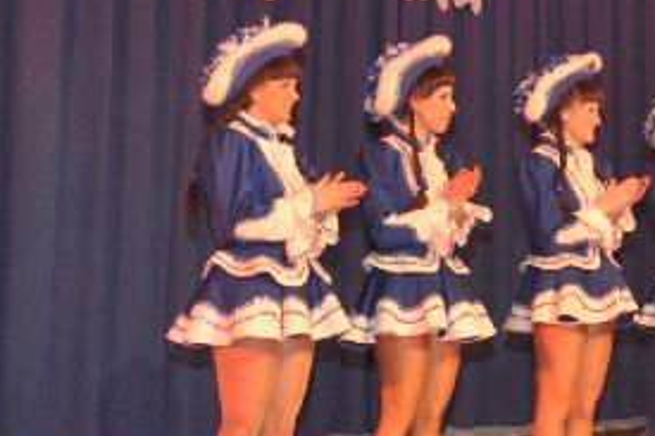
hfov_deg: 20.5
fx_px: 1746
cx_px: 665
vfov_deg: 14.2
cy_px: 137
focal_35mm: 96
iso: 400
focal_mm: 22
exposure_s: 1/60
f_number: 5
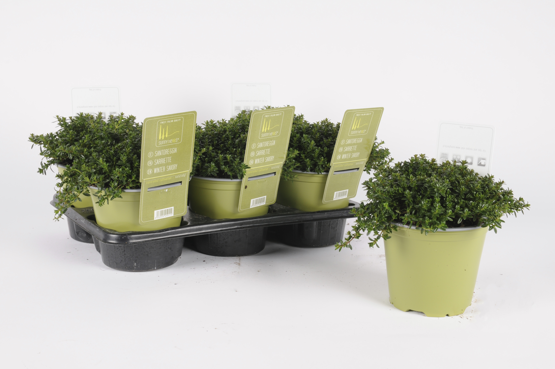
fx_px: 878
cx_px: 278
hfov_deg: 35.1
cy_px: 184
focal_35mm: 57
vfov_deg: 23.7
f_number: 16
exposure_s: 1/200
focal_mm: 38
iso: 200
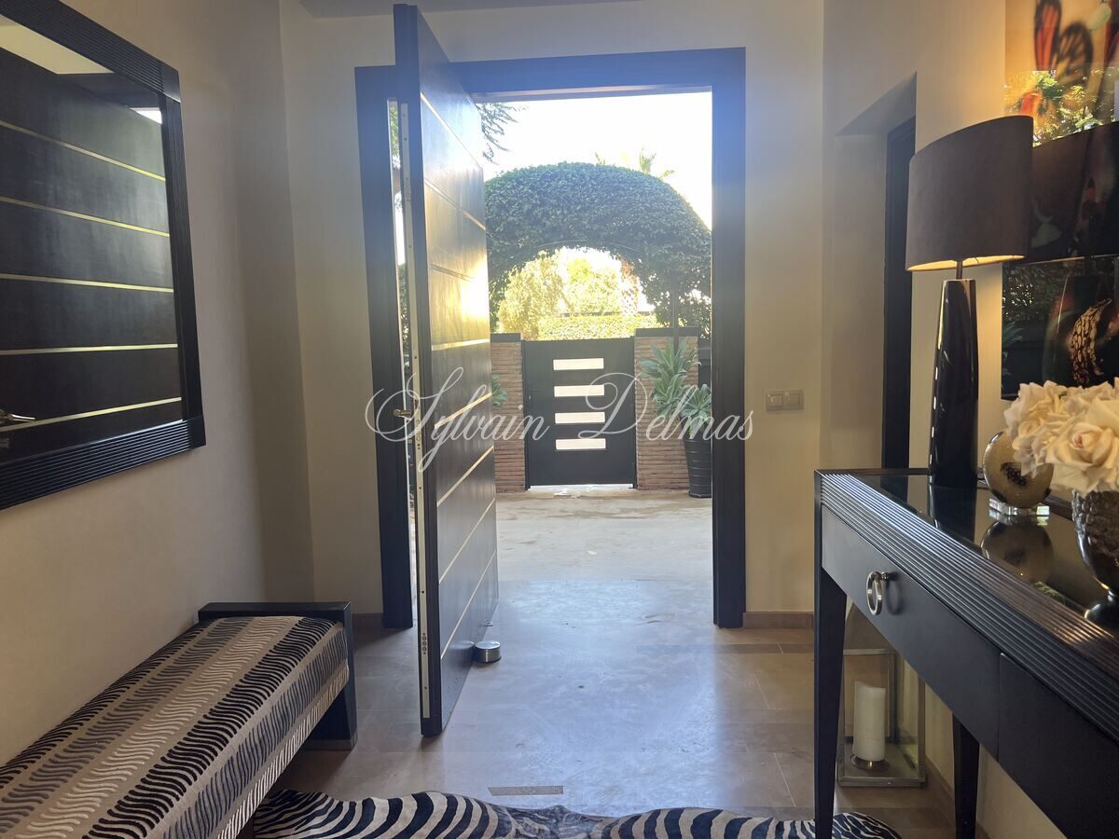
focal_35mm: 26
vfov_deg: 53.1
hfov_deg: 67.3
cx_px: 560
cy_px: 420
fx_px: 840
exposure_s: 1/121
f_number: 1.5
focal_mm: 5.7
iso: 40
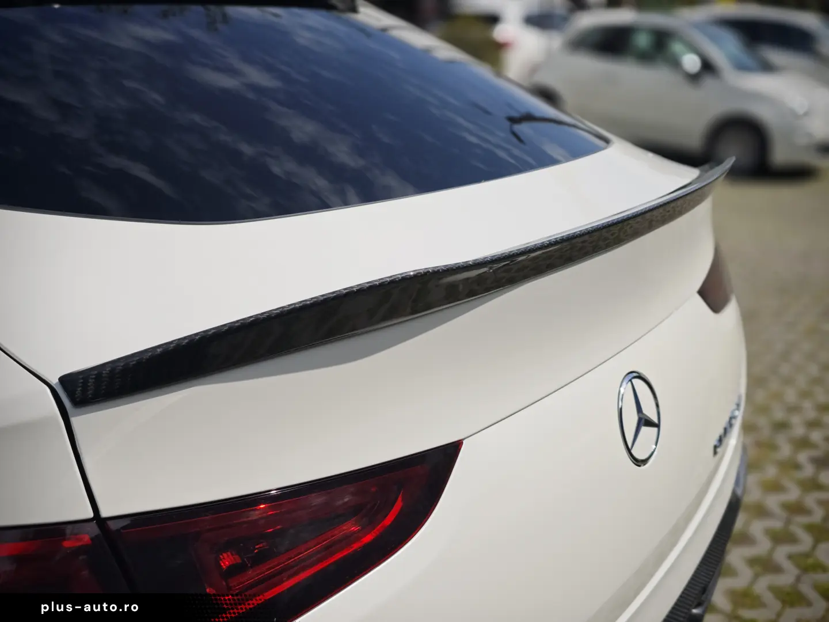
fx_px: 838
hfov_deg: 52.6
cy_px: 311
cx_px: 414
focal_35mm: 35
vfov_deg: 40.7
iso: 50
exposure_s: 1/5296
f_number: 1.4
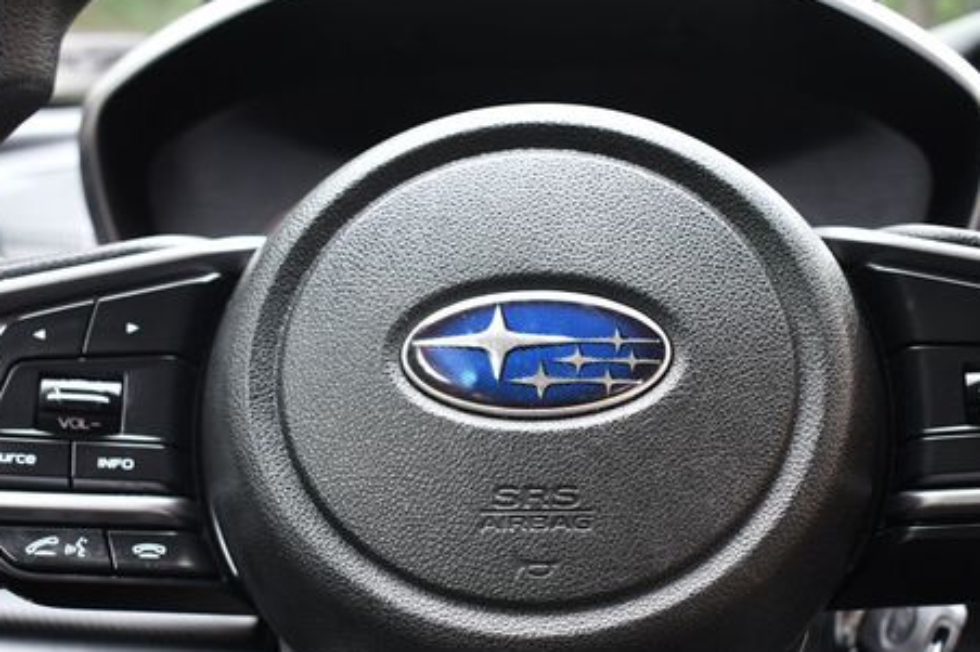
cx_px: 525
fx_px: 1388
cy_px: 451
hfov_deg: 38.9
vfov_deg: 26.3
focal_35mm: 51
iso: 1000
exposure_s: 1/125
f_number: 3.8
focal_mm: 24
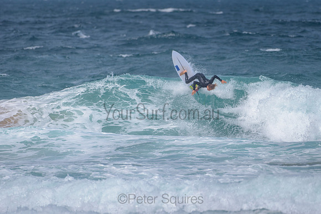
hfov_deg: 3.3
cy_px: 82
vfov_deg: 2.2
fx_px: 5597
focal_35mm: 628
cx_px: 200
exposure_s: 1/2000
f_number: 5.6
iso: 100
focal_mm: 500
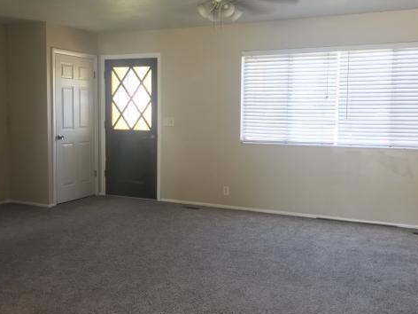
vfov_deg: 37.7
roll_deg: -2.0
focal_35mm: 38
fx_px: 459
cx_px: 203
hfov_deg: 49.0
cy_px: 148
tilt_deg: -3.8
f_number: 1.8
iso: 32
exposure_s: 1/30
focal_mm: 3.99
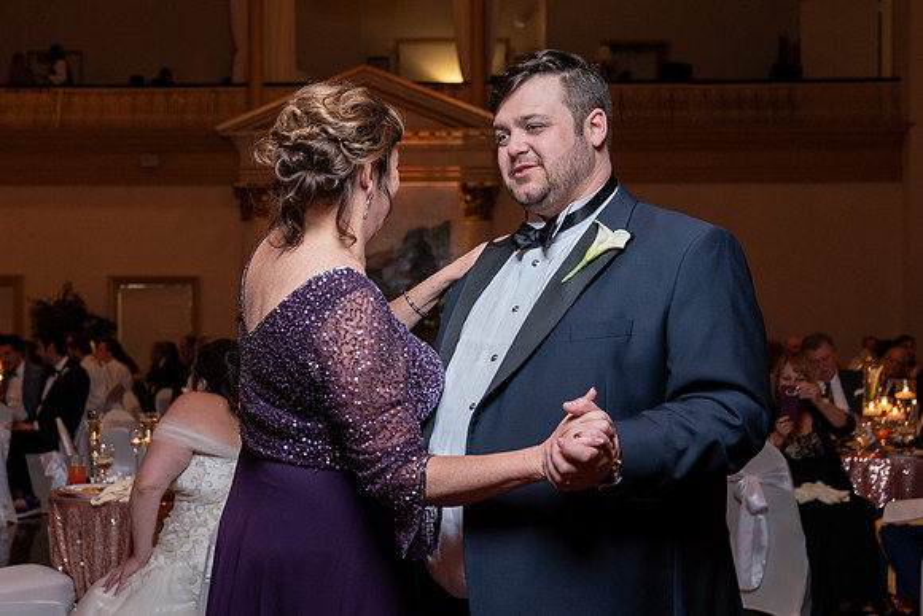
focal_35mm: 54
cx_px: 347
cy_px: 338
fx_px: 1394
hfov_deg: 36.4
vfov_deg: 24.9
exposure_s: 1/100
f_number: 4
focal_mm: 43
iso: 2000
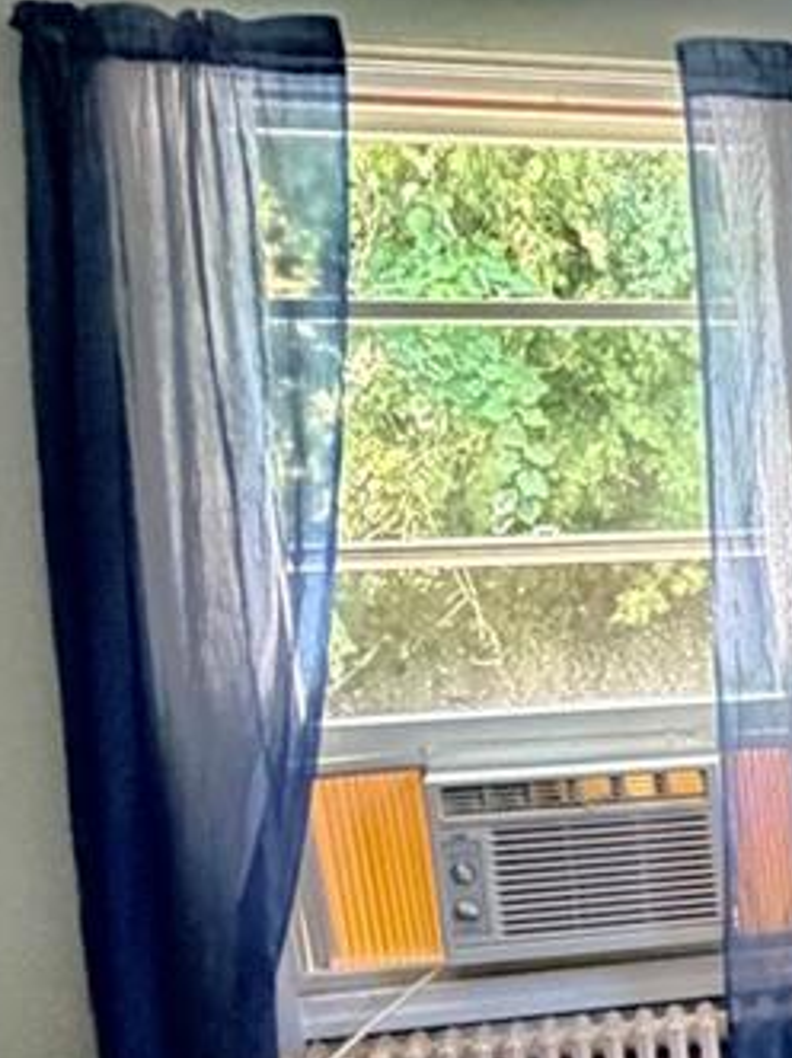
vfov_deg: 29.0
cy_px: 895
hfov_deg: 17.8
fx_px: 1984
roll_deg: -0.3
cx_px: 1453
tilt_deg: -13.3
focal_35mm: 65
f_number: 2.2
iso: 400
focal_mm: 2.22
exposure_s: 1/60
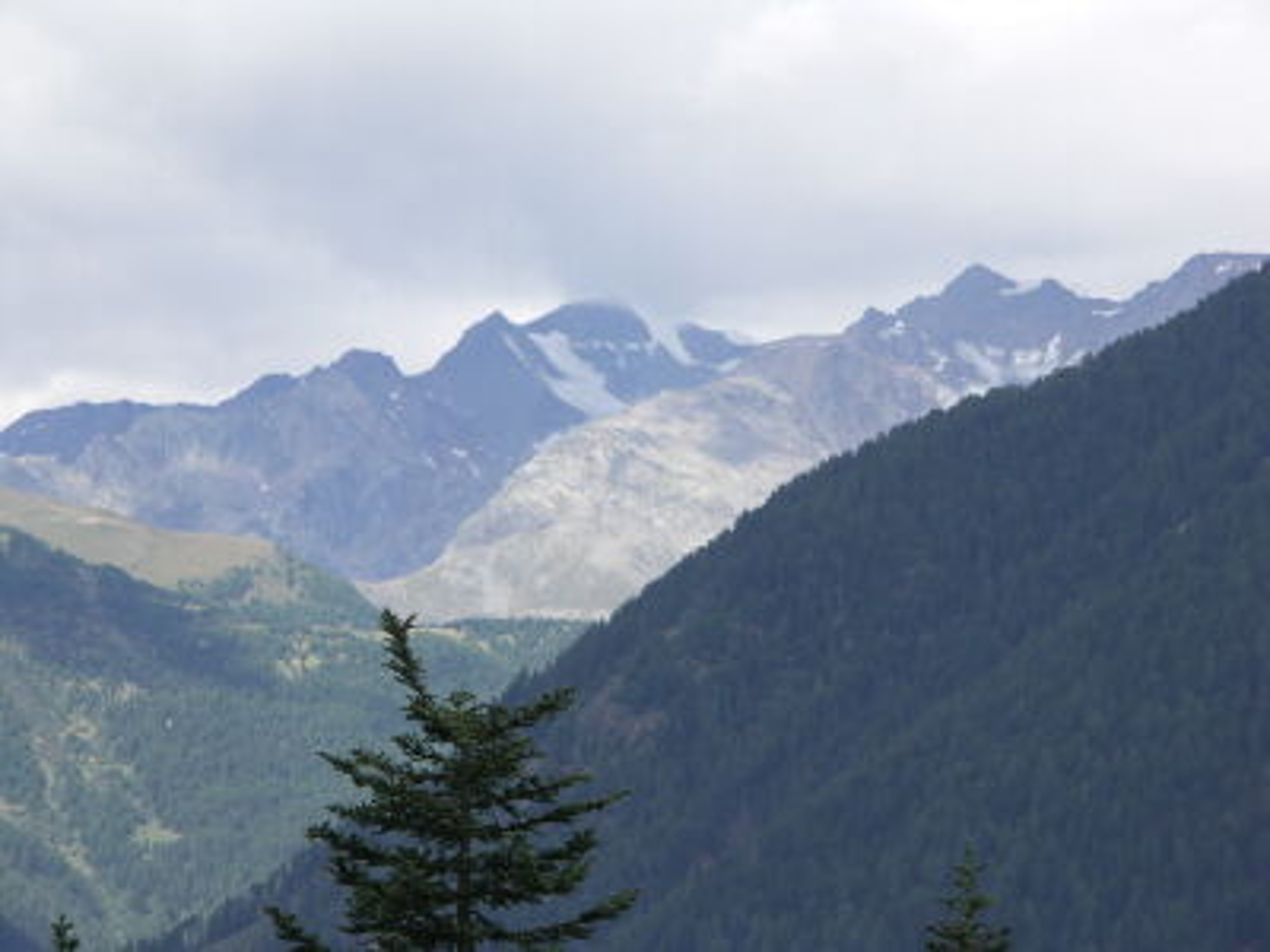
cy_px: 476
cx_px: 635
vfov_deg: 7.4
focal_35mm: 200
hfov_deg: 9.9
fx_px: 7338
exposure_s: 1/250
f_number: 4.5
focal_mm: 50.8
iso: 50
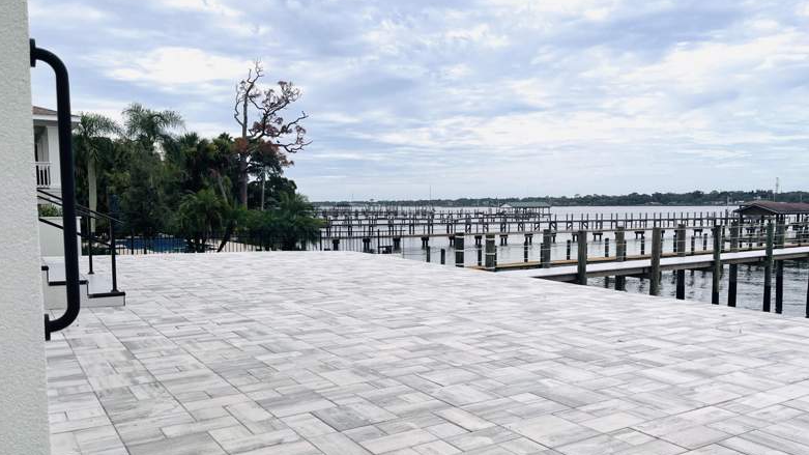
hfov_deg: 66.1
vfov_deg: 40.1
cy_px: 255
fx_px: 622
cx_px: 412
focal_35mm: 29
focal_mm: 5.1
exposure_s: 1/4149
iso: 50
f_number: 1.6
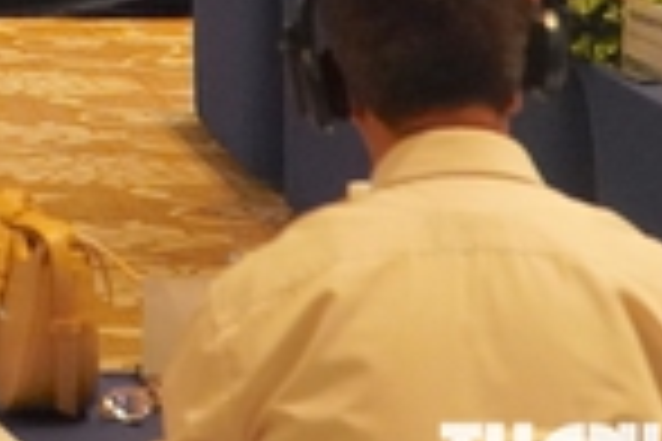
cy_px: -353
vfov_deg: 6.1
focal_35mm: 222
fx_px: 4082
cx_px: -468
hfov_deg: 8.9
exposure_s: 1/200
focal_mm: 34
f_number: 4
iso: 4000
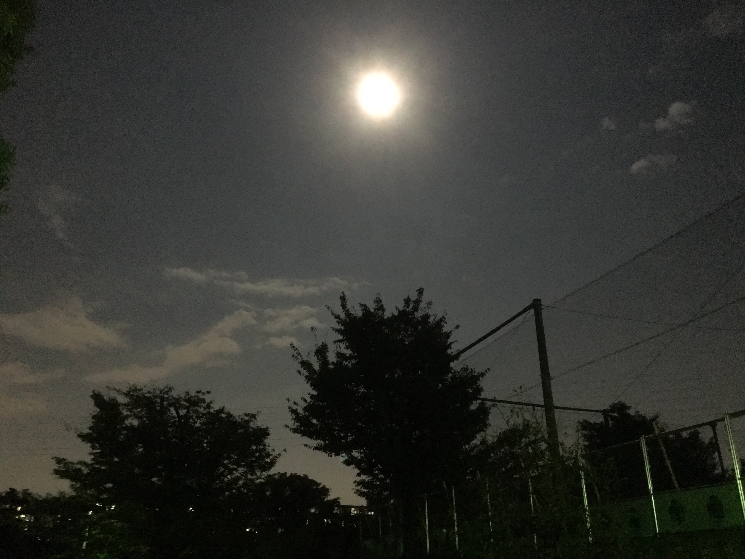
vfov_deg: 48.2
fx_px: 624
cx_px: 372
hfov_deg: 61.7
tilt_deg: +25.3
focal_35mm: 29
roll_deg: -0.8
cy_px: 280
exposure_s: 1/4
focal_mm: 4.15
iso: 1250
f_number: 2.2
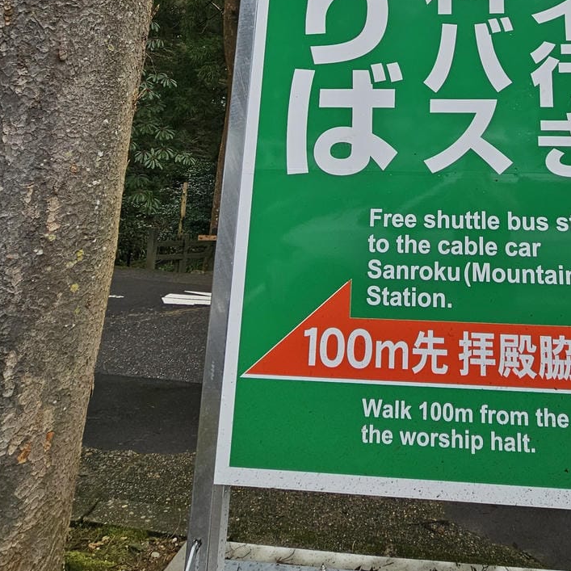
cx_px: 425
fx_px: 485
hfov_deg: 58.0
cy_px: 40
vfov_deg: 52.3
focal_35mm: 26
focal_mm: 2.2
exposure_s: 1/356
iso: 50
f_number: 2.2
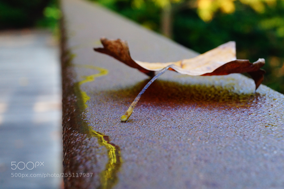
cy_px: 94
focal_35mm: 75
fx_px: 591
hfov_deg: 27.0
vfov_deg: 18.2
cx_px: 142
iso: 800
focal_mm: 50
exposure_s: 1/25
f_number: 14
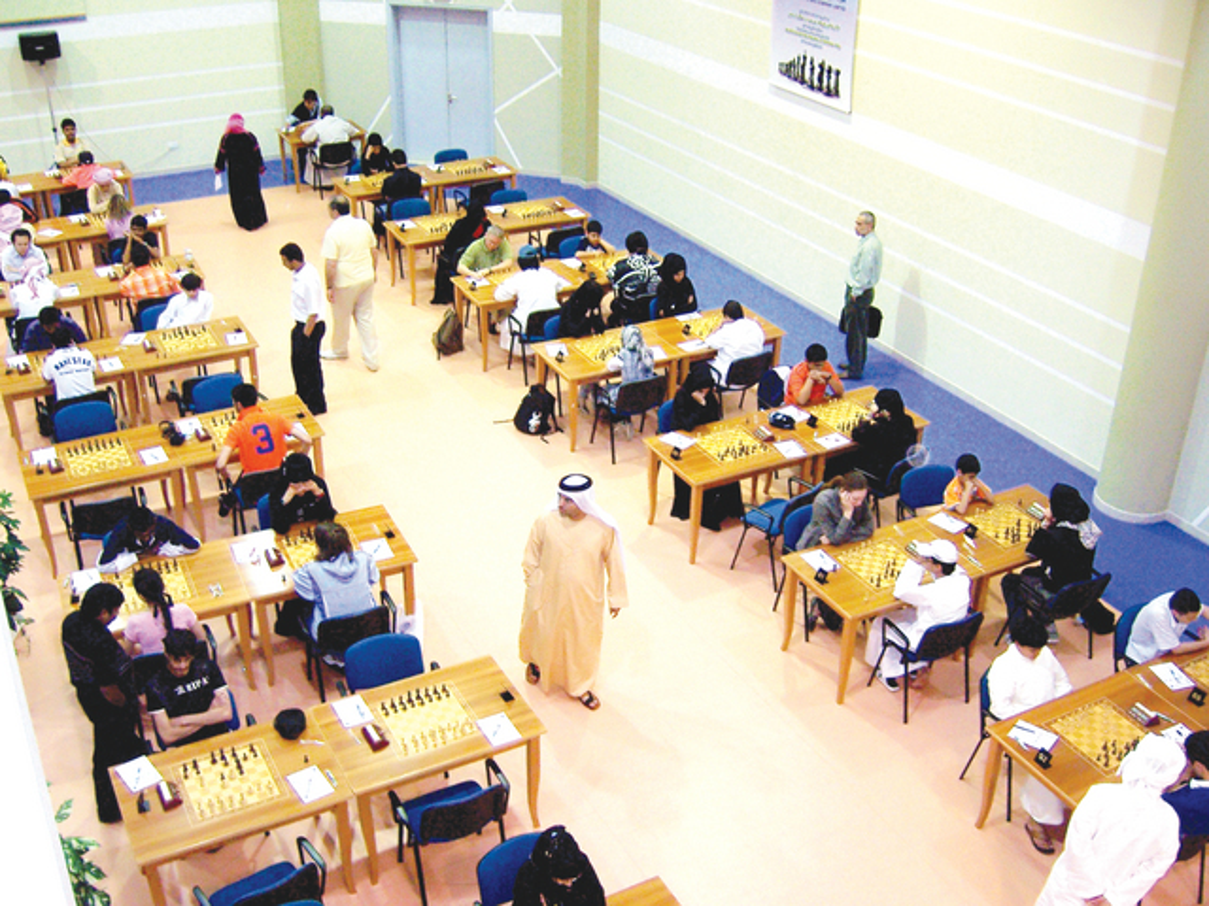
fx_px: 1257
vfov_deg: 39.7
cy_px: 453
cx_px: 604
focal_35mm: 36
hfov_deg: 51.4
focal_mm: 6.2
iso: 125
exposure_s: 1/60
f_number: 2.8
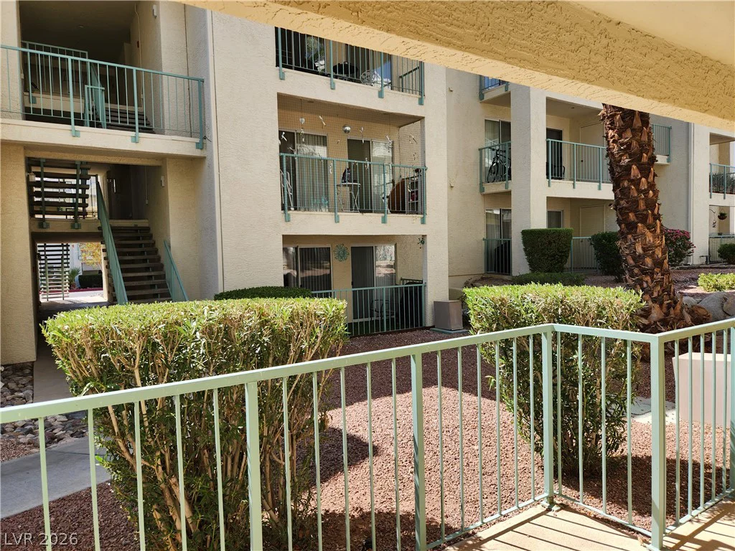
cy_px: 276
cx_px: 368
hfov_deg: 73.9
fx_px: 488
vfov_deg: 58.9
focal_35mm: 23
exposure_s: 1/746
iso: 20
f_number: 1.8
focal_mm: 5.4
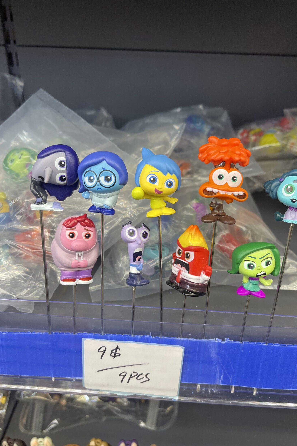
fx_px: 334
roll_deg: -1.2
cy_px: 221
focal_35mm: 27
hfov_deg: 47.9
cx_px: 155
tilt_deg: -31.6
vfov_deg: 67.4
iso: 100
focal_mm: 5.1
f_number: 1.6
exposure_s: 1/100
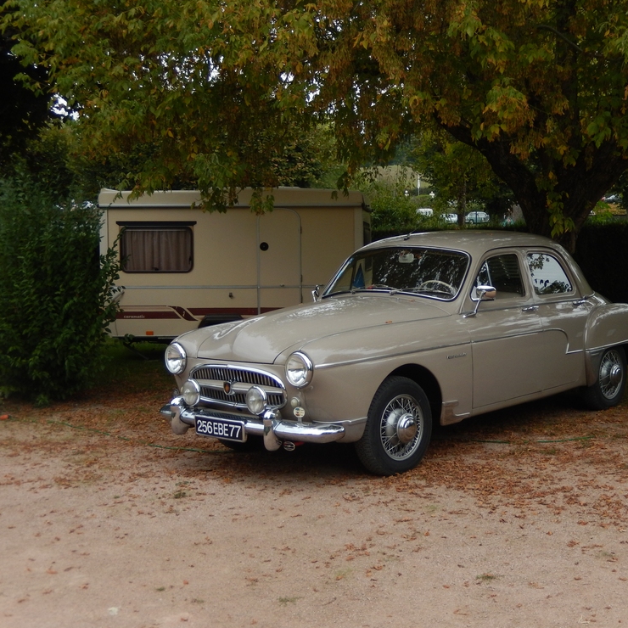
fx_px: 1006
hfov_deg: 34.4
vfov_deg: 34.7
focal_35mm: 49
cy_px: 317
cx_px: 419
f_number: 4.2
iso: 125
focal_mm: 7.3
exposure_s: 1/160
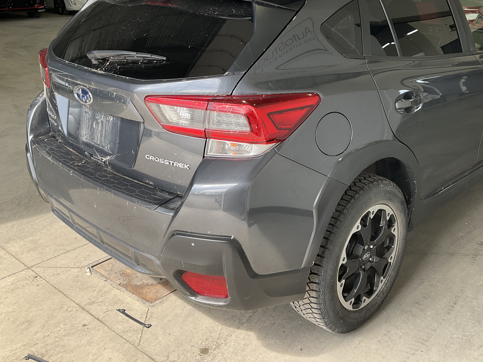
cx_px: 291
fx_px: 516
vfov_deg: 38.4
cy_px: 133
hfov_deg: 49.8
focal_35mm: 37
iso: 40
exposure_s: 1/122
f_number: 1.8
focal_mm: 3
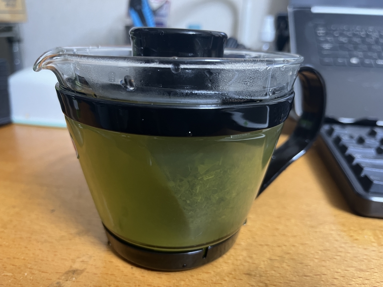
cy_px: 144
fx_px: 288
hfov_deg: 67.3
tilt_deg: -20.8
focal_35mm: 26
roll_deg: -1.6
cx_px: 192
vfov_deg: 53.1
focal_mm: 5.1
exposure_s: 1/50
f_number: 1.6
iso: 320
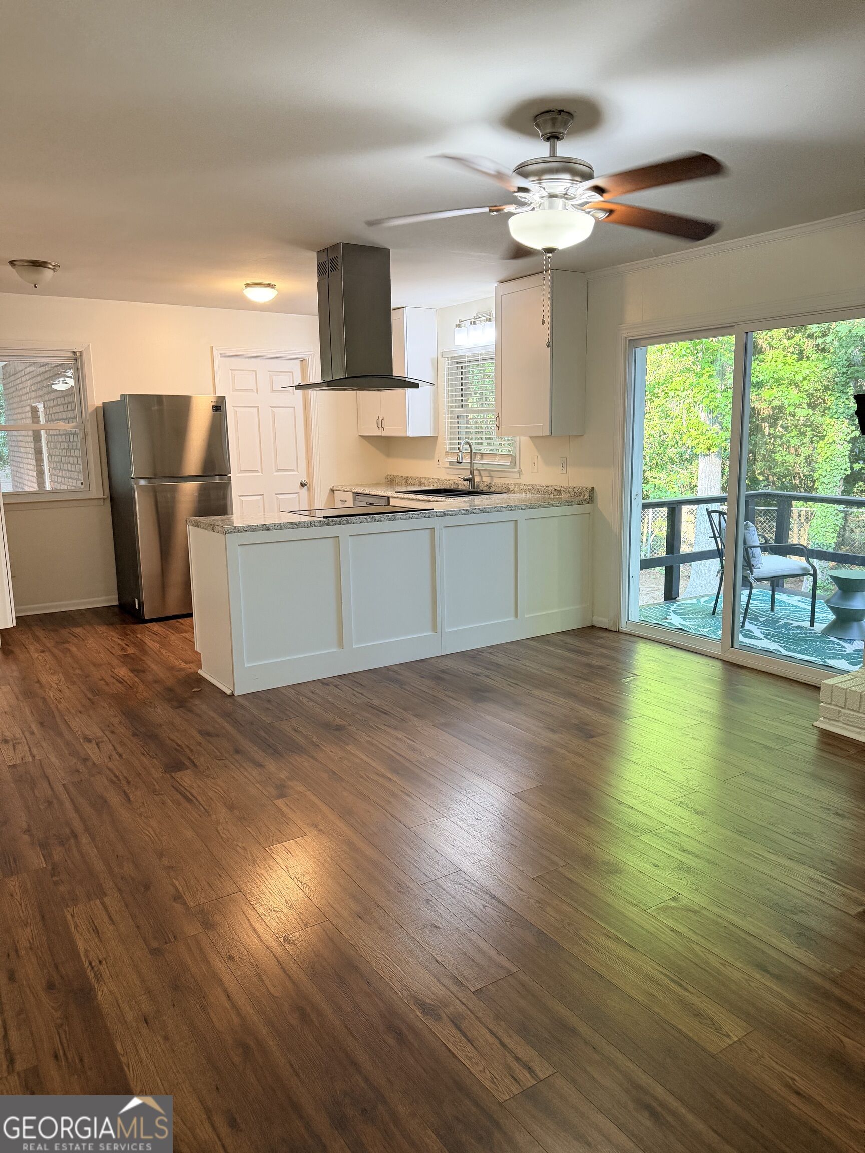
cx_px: 432
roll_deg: +0.3
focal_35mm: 24
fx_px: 800
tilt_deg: -10.0
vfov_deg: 71.6
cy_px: 576
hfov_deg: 56.8
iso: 250
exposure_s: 1/120
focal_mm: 6.76
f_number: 1.78
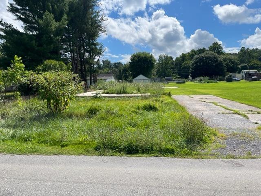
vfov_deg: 53.1
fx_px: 196
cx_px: 130
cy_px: 98
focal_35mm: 26
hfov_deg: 67.3
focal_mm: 5.1
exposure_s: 1/4484
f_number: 1.6
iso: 50
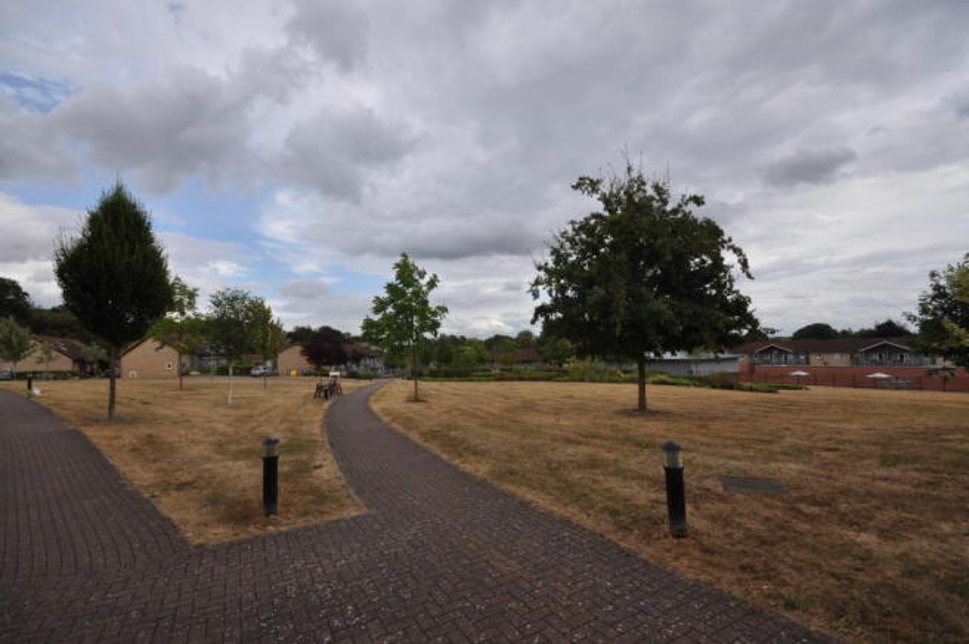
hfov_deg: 100.4
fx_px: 403
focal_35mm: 15
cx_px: 484
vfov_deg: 77.2
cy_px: 322
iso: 200
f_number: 9
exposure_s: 1/320
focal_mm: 10
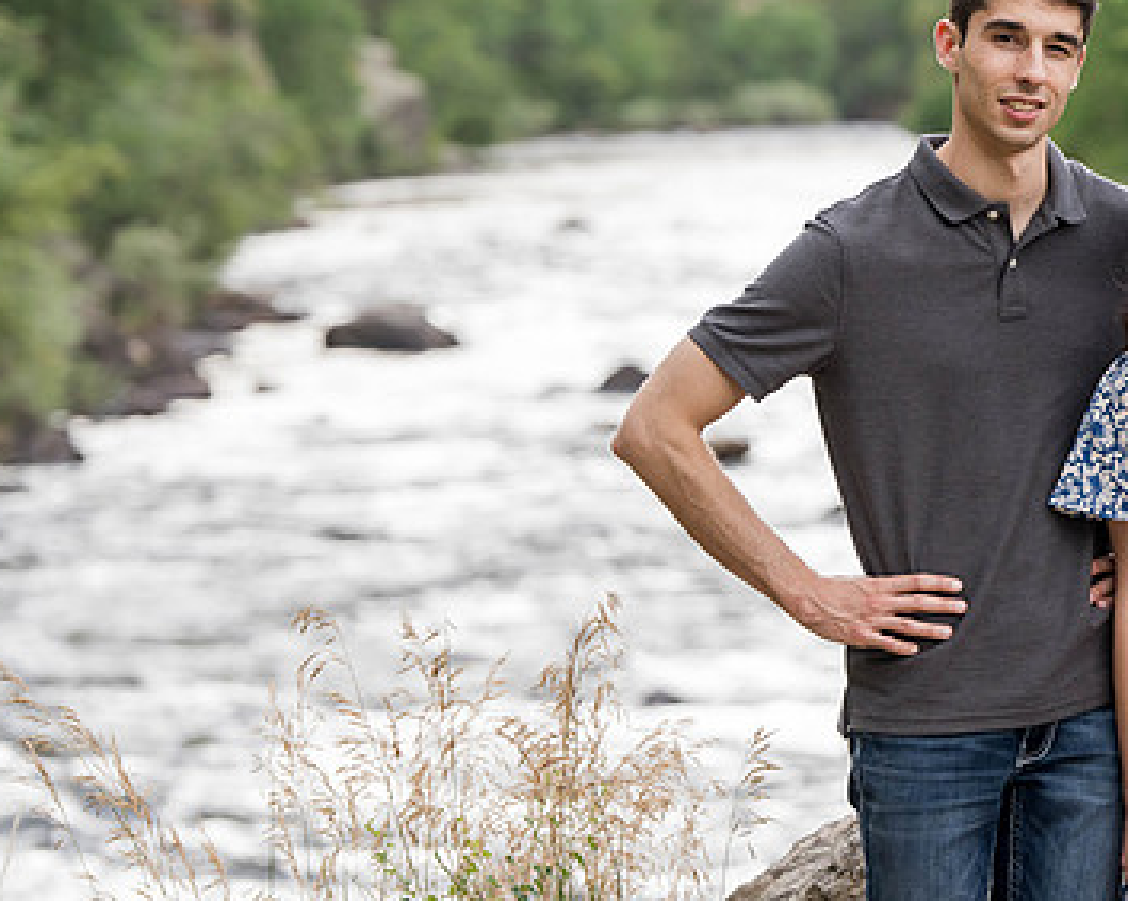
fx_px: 6440
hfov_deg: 10.0
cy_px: 398
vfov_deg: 8.0
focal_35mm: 193
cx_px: 879
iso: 800
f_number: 4.5
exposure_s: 1/125
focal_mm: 125
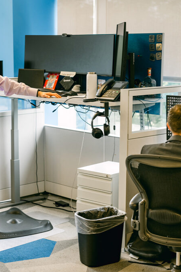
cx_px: 73
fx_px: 573
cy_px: 135
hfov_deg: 17.9
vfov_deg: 26.7
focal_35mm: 76
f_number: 2.8
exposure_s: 1/80
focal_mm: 50
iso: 250
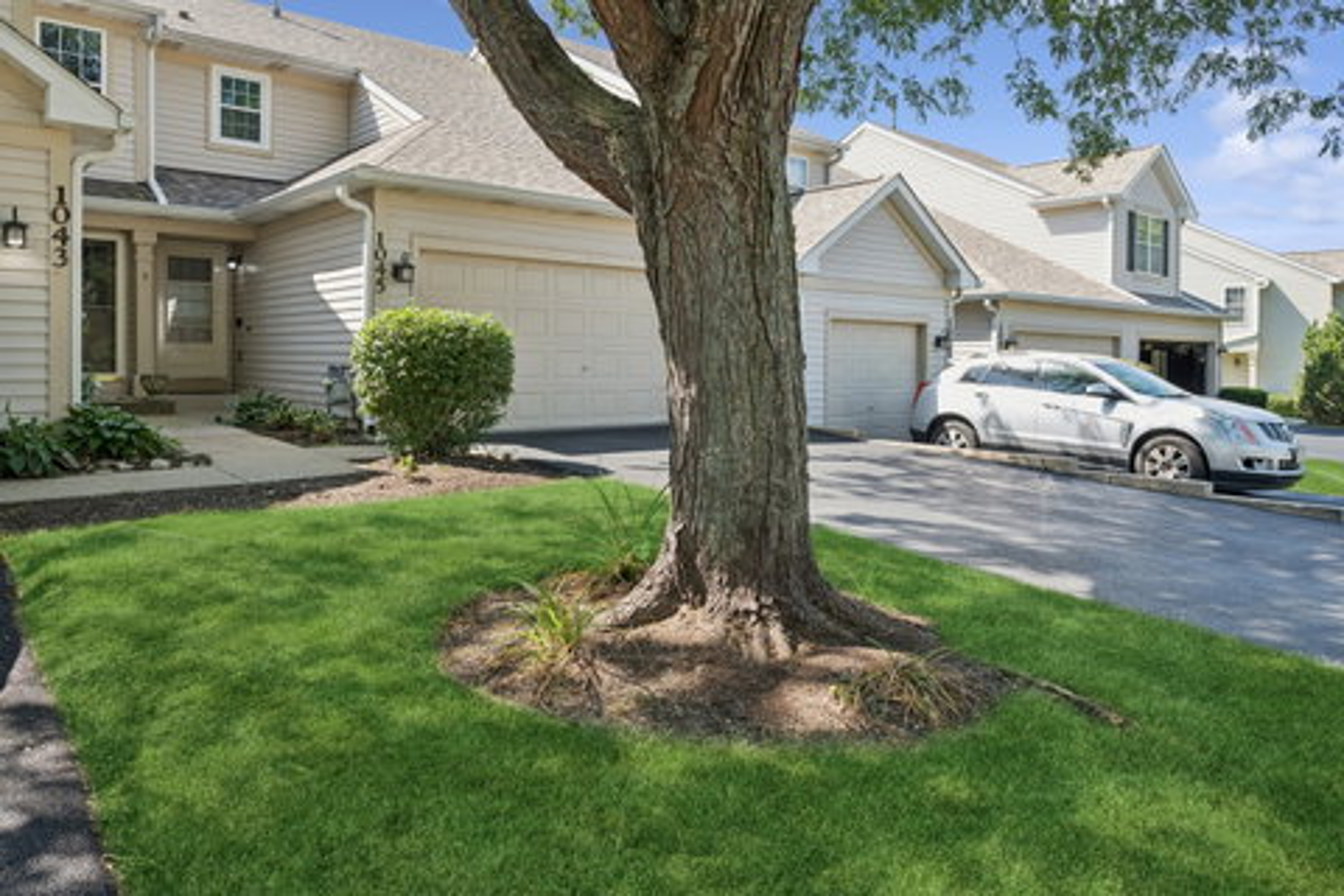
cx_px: 672
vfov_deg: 53.1
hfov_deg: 73.7
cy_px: 448
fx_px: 896
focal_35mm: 24
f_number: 8
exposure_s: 1/100
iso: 200
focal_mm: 24
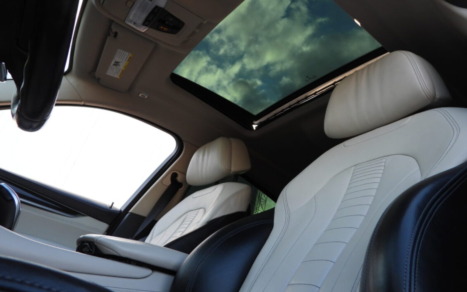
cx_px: 235
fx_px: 344
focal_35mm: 27
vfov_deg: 45.6
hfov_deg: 68.4
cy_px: 108
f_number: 2.8
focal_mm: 4.3
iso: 100
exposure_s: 1/125
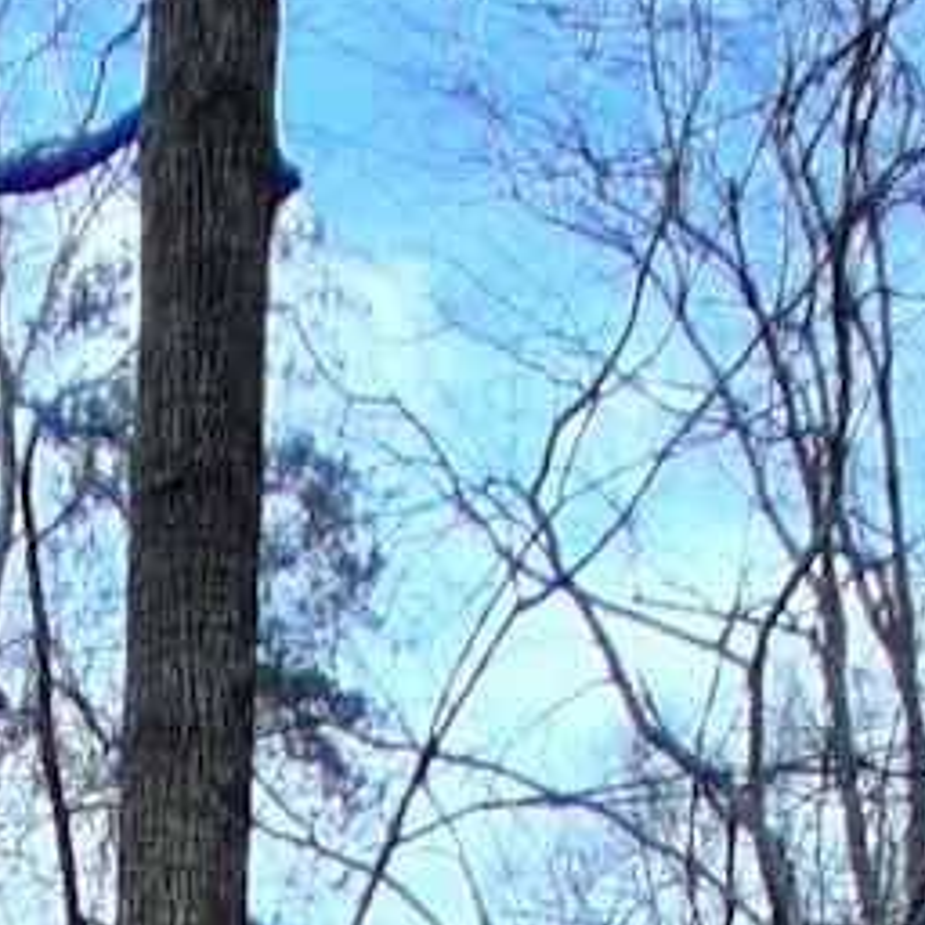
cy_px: 2518
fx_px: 2842
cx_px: -119
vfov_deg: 12.3
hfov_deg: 17.8
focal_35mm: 94
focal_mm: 1.4
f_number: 2.2
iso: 50
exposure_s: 1/532
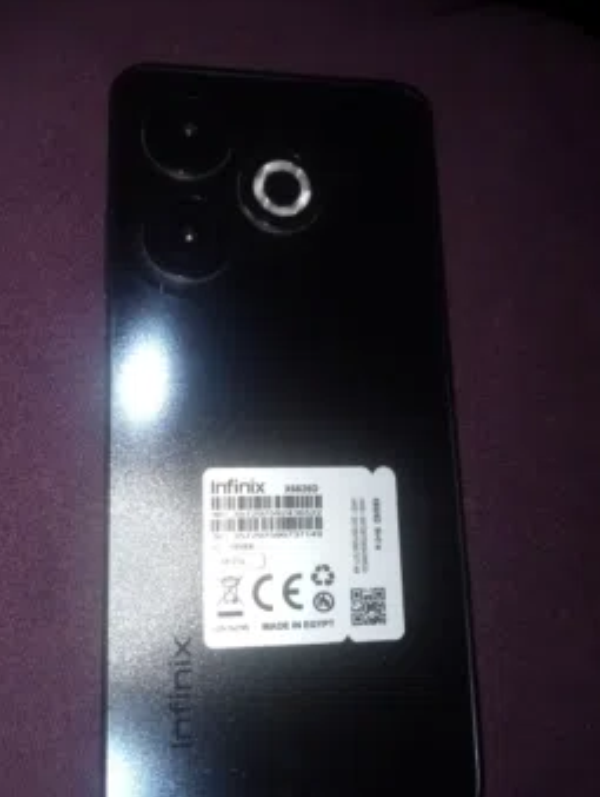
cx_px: 259
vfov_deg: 55.3
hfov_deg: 42.9
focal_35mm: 33
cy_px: 393
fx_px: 761
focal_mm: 3.46
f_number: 2.2
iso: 642
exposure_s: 1/33.3
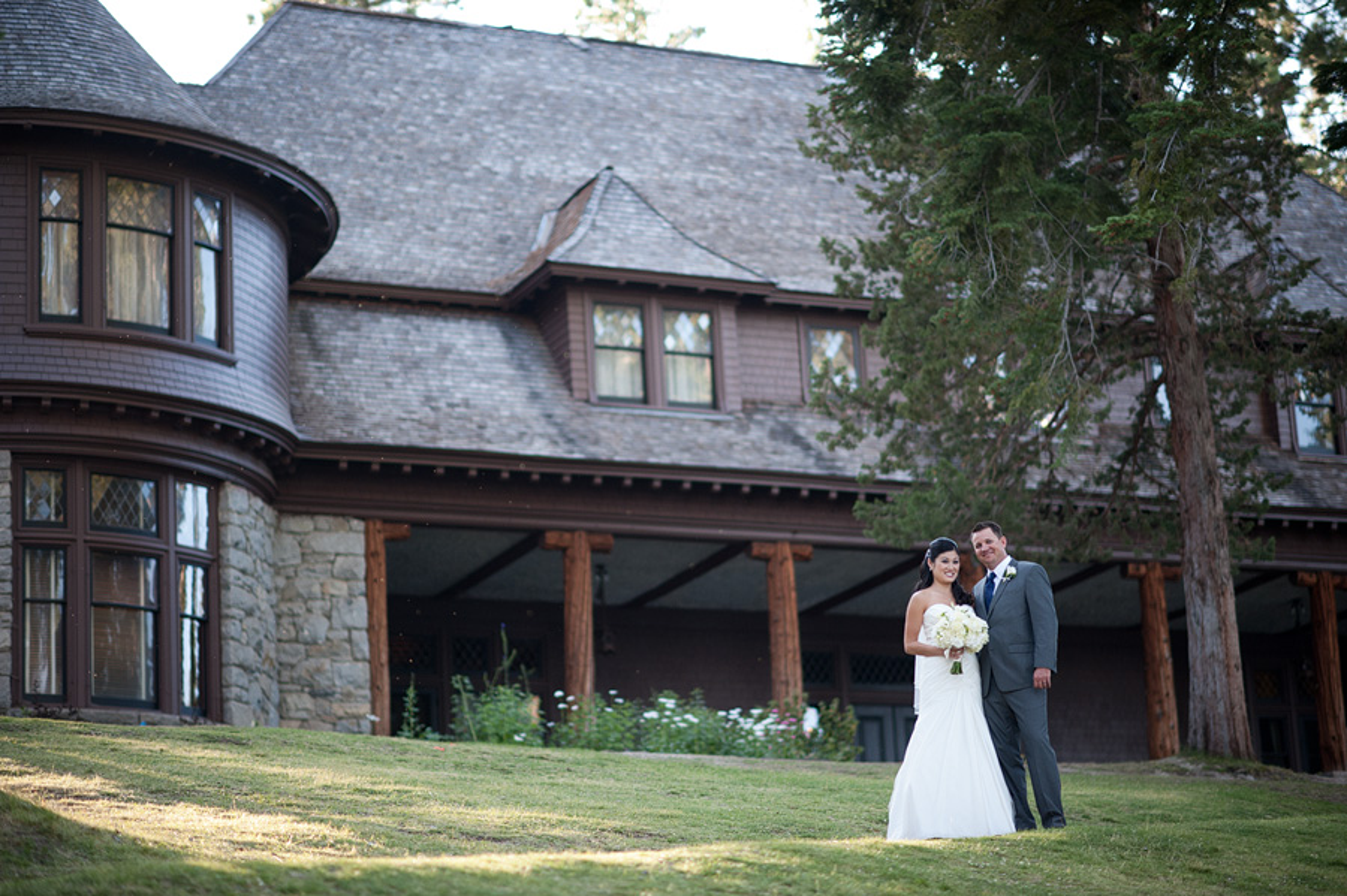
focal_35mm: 85
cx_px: 674
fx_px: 3179
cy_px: 448
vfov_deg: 16.1
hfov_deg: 23.9
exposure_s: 1/1600
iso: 800
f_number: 1.4
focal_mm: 85
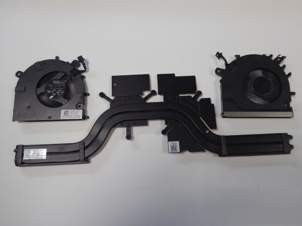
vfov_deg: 48.2
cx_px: 151
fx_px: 253
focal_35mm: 29
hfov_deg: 61.7
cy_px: 113
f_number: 3.5
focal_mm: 5
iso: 320
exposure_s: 1/60
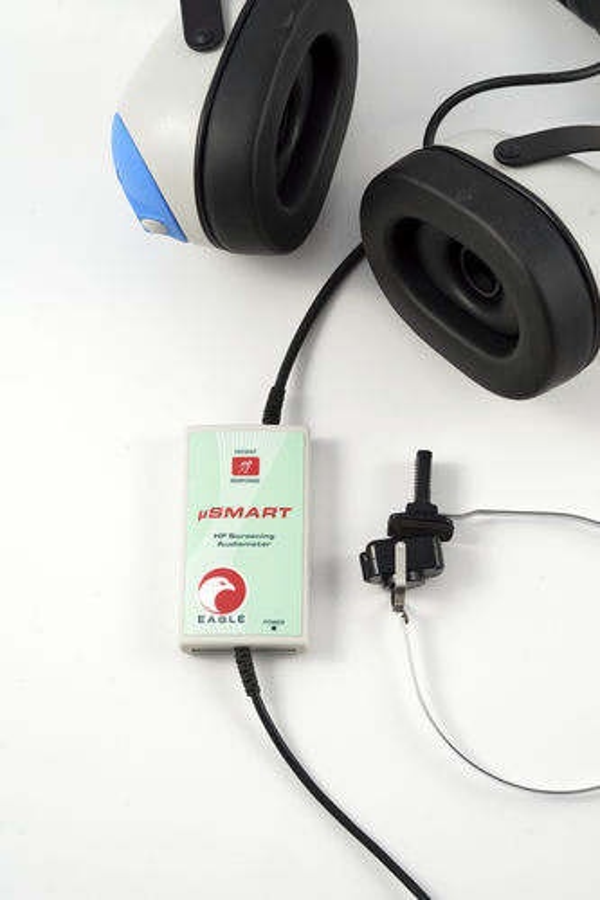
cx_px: 300
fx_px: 2126
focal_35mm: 85
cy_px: 450
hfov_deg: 16.1
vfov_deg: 23.9
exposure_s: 1/60
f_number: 10
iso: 100
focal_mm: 85
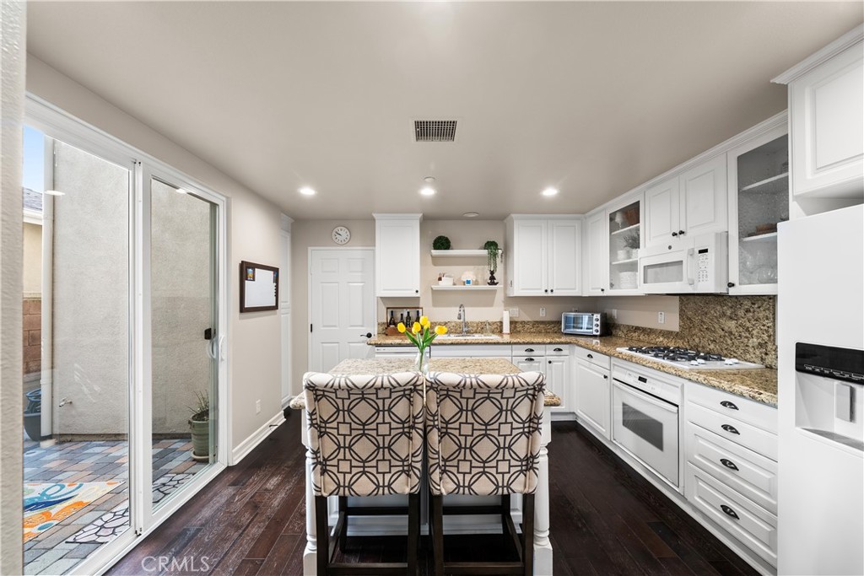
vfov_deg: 85.4
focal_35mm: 13
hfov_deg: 108.3
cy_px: 288
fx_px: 312
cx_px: 432
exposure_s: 1/3
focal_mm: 13
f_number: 8
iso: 320
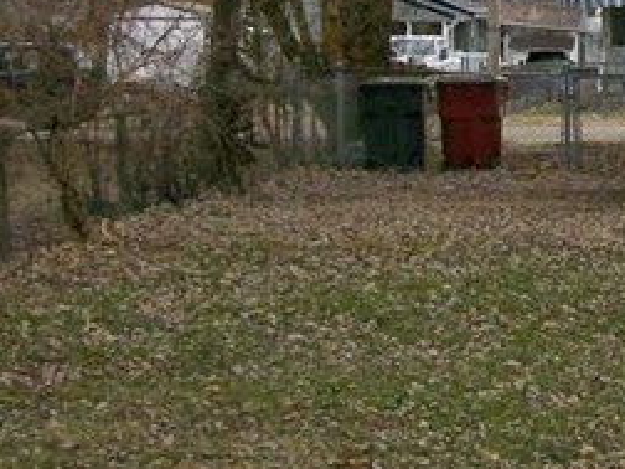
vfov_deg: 11.4
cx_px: 910
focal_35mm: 130
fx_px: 2347
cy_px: 144
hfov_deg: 14.3
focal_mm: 5.7
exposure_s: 1/100
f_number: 8.8
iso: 80
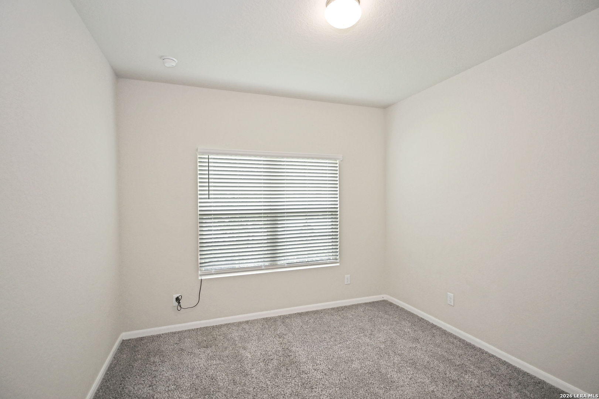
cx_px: 300
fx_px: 299
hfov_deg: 90.0
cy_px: 200
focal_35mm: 18
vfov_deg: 67.4
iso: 64
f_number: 3.5
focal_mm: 12
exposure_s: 1/30
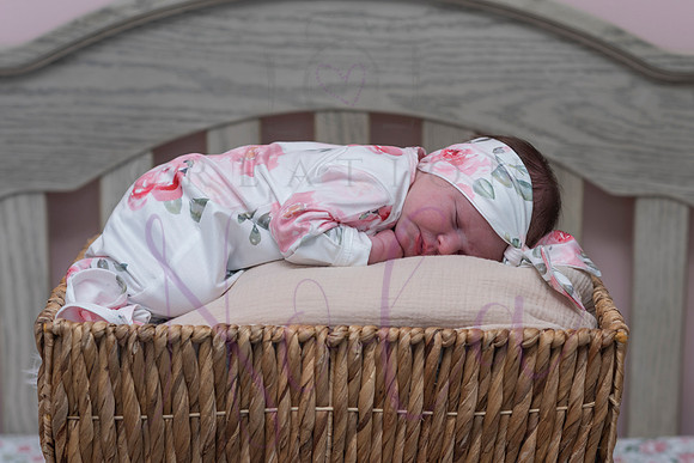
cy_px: 231
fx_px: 1725
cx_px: 362
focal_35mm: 89
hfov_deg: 22.7
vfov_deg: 15.3
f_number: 4
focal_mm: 85
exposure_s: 1/320
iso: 400
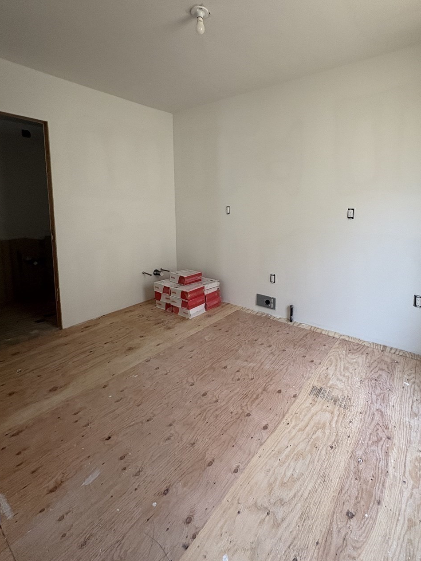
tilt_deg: -6.3
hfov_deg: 74.0
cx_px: 250
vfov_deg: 90.2
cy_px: 233
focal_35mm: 17
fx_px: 276
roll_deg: -0.2
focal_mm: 2.22
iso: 250
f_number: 2.2
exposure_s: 1/60
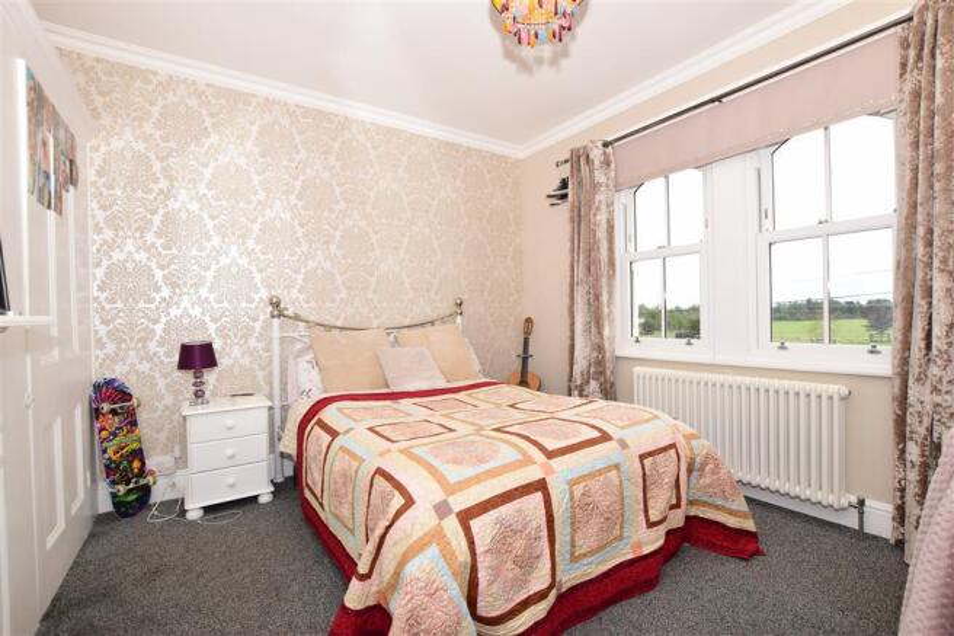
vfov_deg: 77.3
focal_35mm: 15
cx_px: 477
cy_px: 318
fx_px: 397
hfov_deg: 100.4
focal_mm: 10
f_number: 9
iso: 400
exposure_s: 1/200
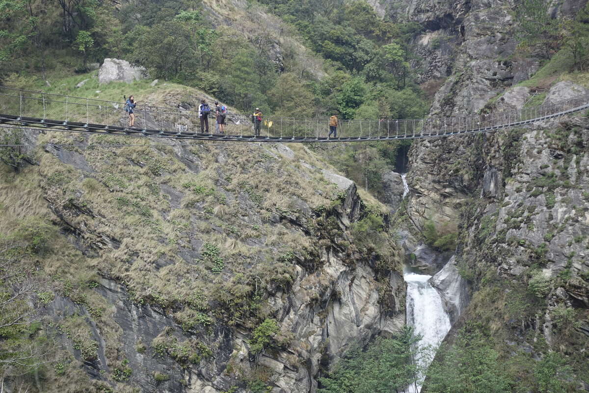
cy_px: 196
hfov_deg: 33.9
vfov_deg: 23.0
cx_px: 294
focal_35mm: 59
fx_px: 965
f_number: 3.5
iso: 125
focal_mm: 21.59
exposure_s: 1/80
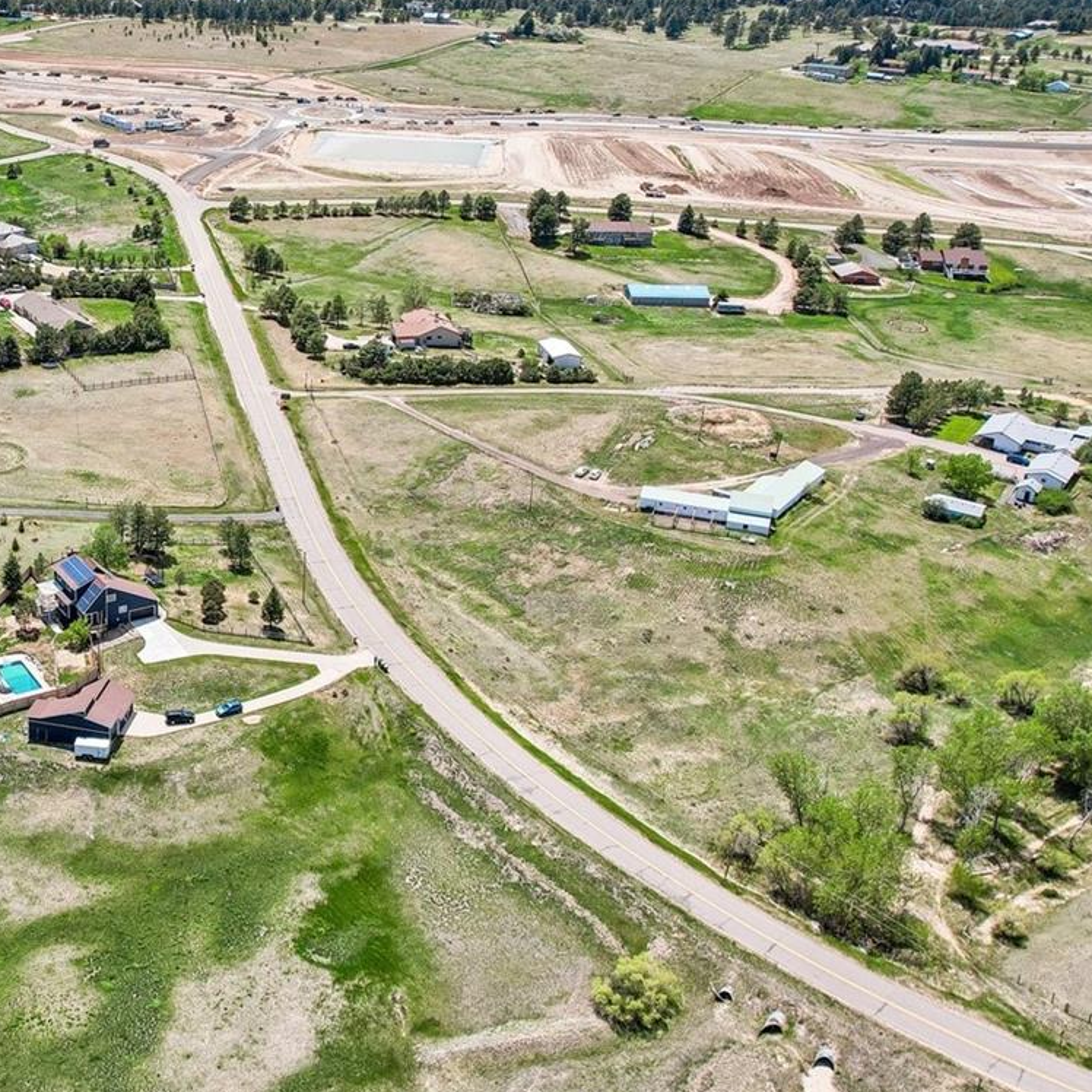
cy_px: 431
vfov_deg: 41.6
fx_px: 1428
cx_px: 181
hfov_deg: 39.8
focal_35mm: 40
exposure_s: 1/2500
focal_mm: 8.4
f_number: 2.8
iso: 140
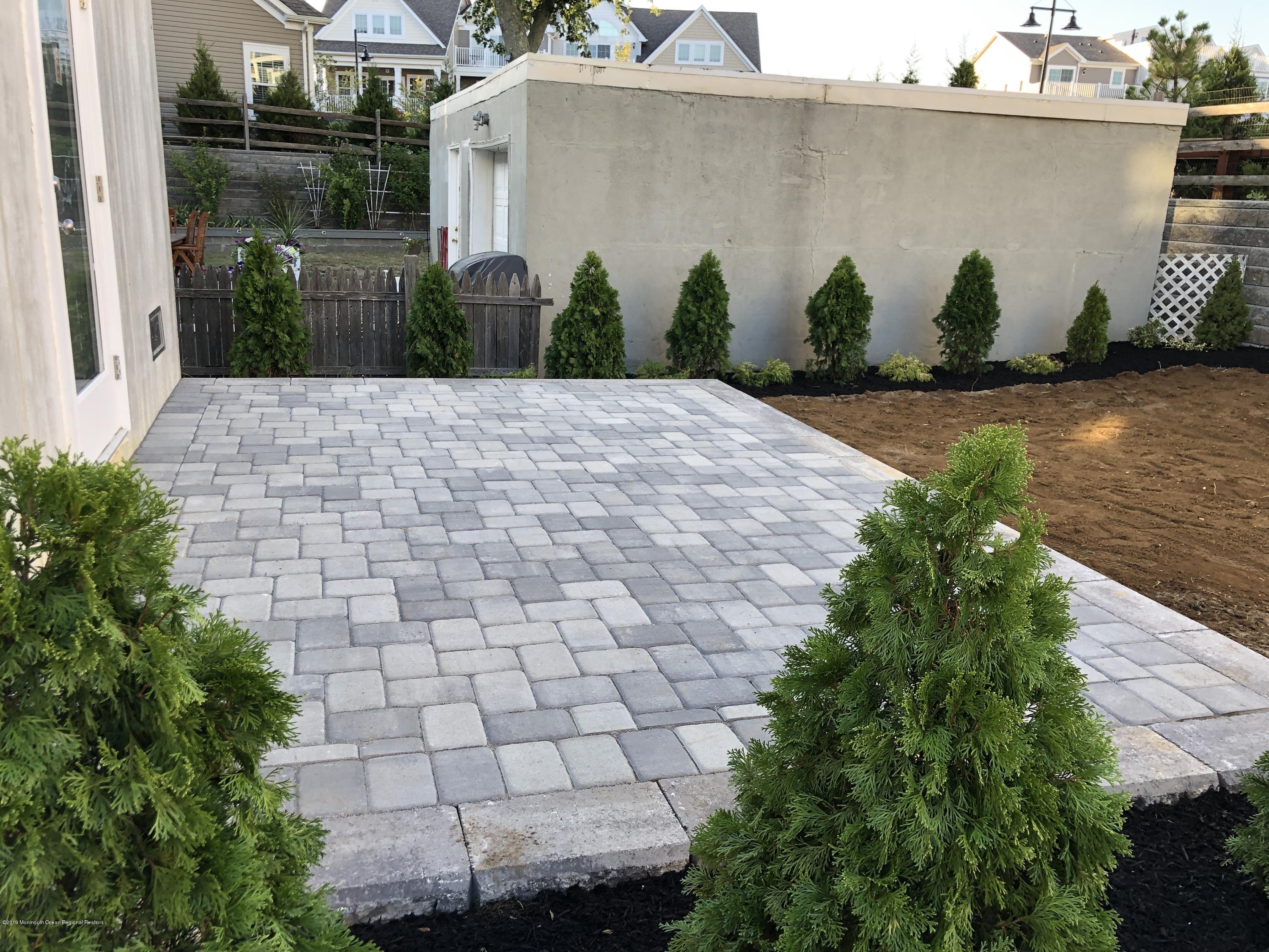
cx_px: 634
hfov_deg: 63.4
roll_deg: -0.9
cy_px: 476
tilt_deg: -16.5
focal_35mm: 28
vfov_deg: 49.7
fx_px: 1026
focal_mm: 4
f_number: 1.8
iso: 25
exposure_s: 1/120
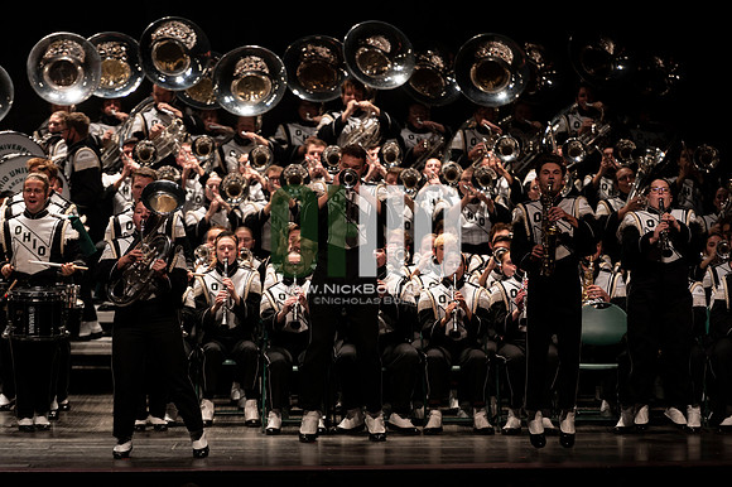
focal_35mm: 200
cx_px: 366
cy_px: 244
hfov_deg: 10.3
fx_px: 4064
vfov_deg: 6.9
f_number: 2.8
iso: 1250
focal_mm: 200
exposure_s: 1/500
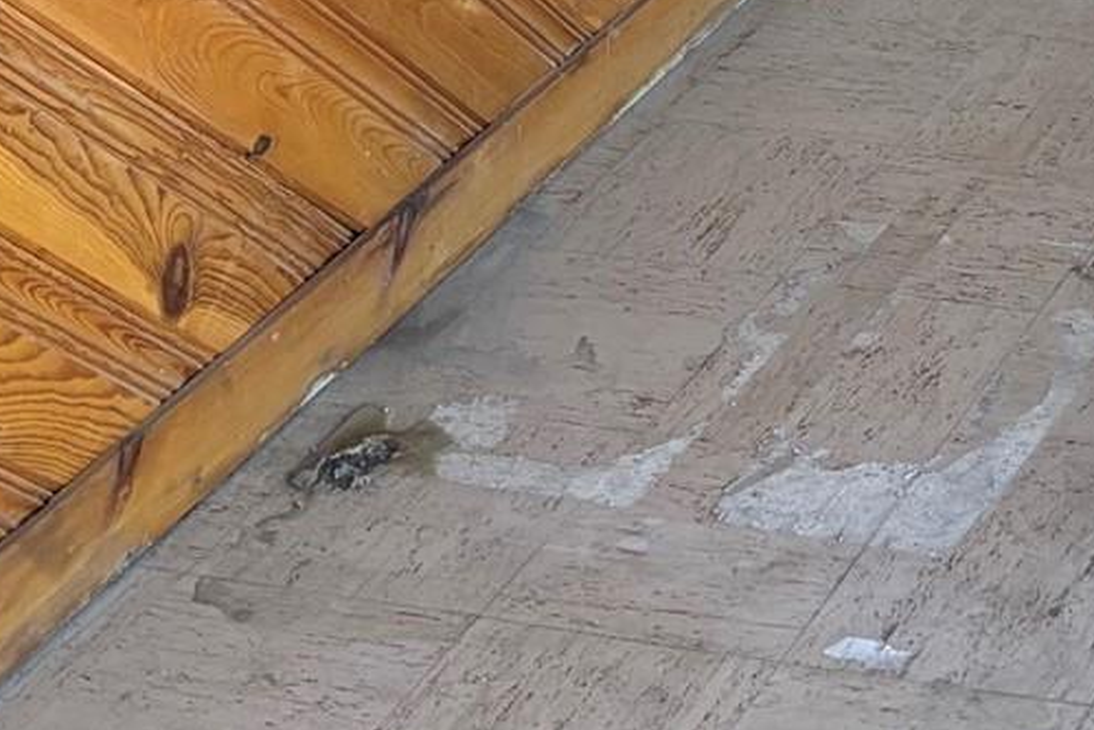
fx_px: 3374
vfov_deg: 10.9
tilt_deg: -10.7
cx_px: 1721
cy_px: -857
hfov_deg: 16.5
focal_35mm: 111
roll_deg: -1.4
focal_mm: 5.96
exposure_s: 1/121
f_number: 1.6
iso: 125
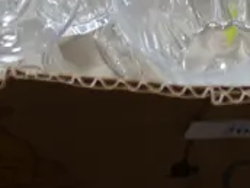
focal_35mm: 191
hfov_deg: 10.3
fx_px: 1379
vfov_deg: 7.4
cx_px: 262
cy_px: -221
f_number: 3.6
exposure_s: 1/80
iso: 200
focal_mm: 16
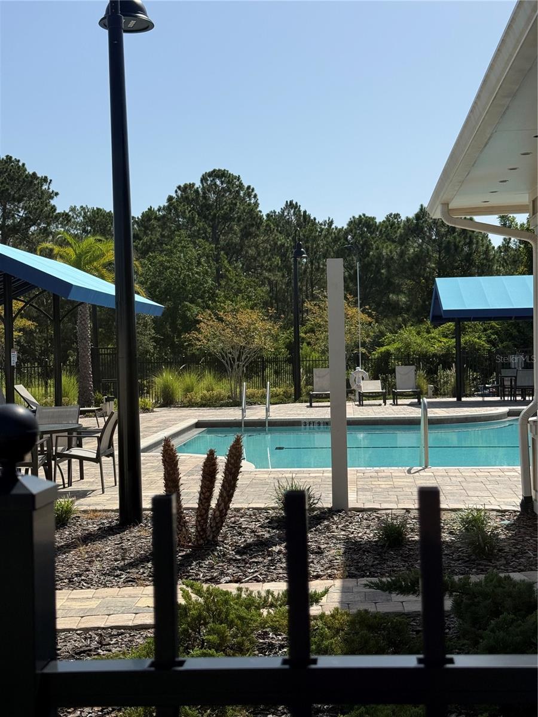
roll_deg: +1.5
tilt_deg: -0.1
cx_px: 269
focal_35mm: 48
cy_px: 358
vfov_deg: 39.7
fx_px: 995
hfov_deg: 30.3
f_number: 1.78
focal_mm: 6.76
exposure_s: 1/7874
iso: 80
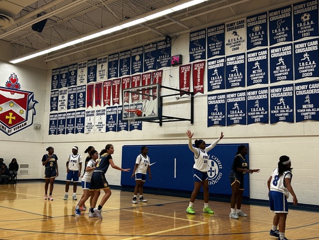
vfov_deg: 37.8
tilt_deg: +7.3
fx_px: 350
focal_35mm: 38
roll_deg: -1.9
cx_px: 149
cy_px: 119
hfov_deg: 48.9
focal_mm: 5.7
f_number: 1.5
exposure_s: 1/60
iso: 80
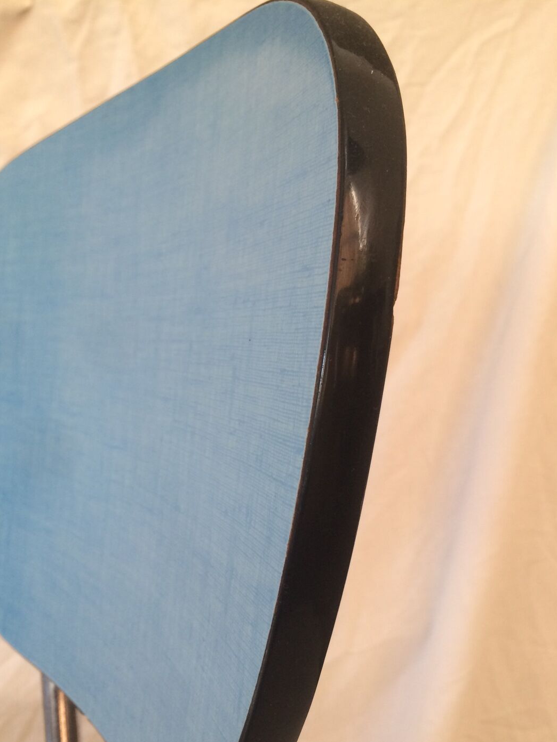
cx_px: 240
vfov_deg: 53.7
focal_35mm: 34
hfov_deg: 41.7
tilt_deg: -14.5
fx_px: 729
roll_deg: +5.3
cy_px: 434
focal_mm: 4.15
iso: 100
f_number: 2.2
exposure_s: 1/33
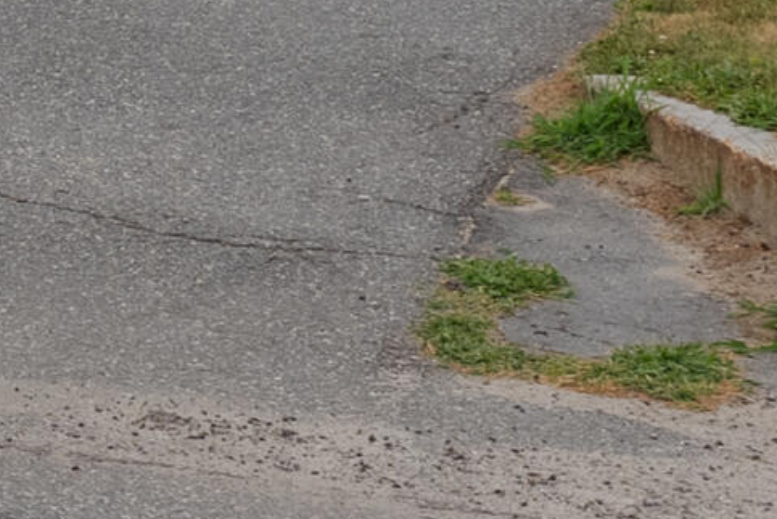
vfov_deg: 7.1
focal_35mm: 180
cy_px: -815
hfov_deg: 10.2
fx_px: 3888
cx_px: -943
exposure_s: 1/500
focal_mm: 29
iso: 640
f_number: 7.1
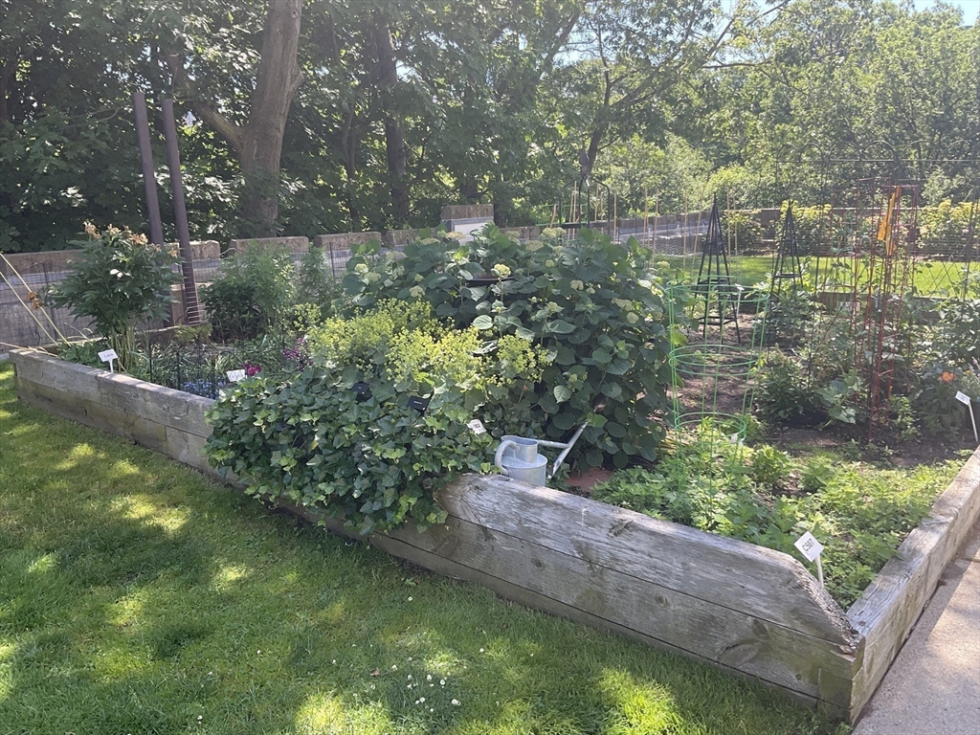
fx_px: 821
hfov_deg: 61.7
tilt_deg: -12.6
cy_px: 368
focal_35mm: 29
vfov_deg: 48.2
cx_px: 490
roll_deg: +0.8
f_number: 1.8
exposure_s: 1/196
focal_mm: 3
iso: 16
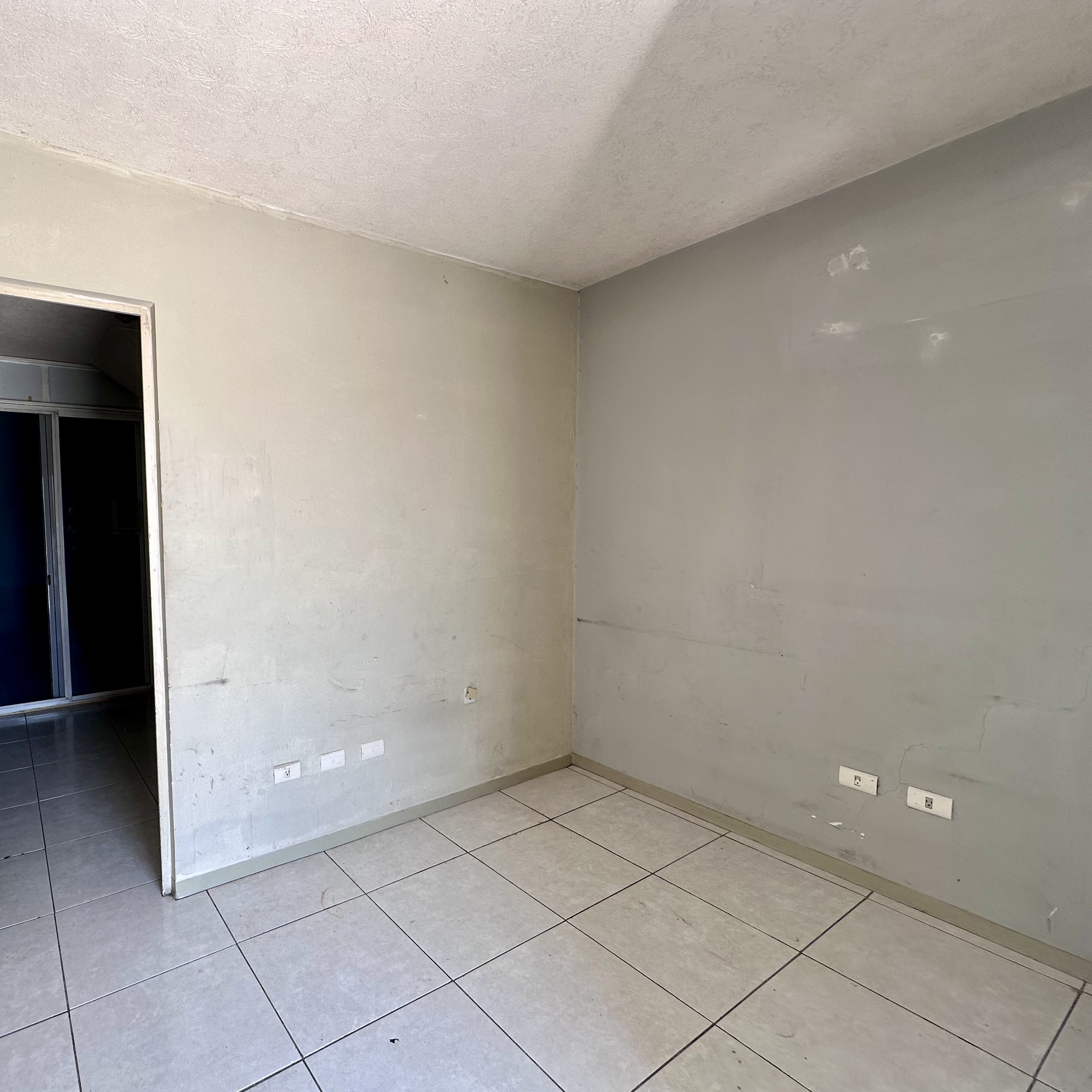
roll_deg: +0.5
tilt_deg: -3.2
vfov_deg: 84.0
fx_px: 607
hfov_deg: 81.0
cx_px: 360
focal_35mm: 17
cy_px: 555
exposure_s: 1/140
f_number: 2.2
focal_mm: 2.22
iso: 40
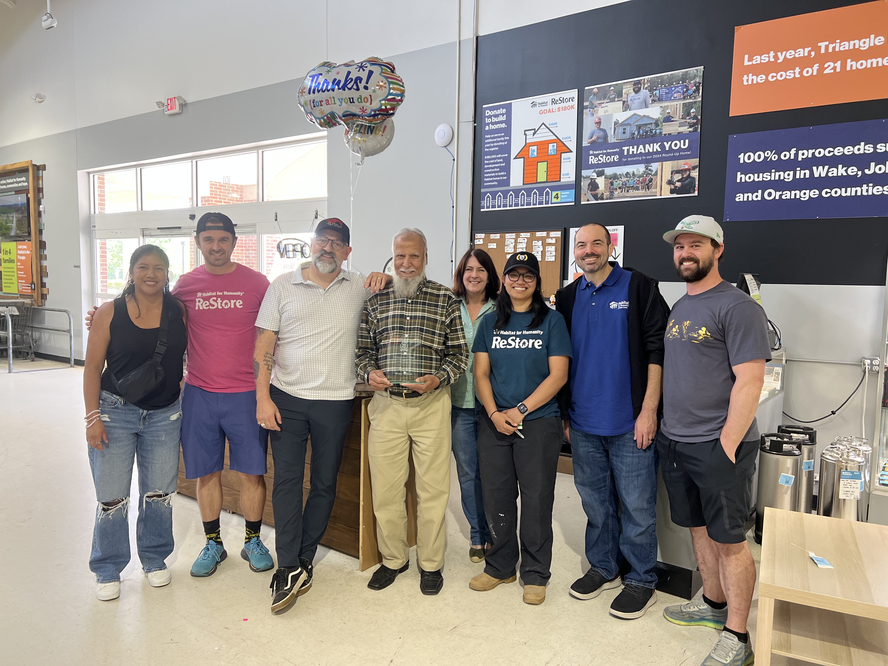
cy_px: 333
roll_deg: -1.0
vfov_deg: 53.1
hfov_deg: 67.3
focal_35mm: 26
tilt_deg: -6.4
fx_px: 667
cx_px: 444
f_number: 1.5
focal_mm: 5.7
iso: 125
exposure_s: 1/120
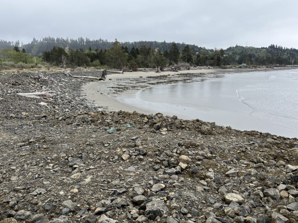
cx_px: 149
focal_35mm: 26
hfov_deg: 67.3
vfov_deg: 53.1
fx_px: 224
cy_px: 112
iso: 50
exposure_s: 1/2463
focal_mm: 5.1
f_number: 1.6
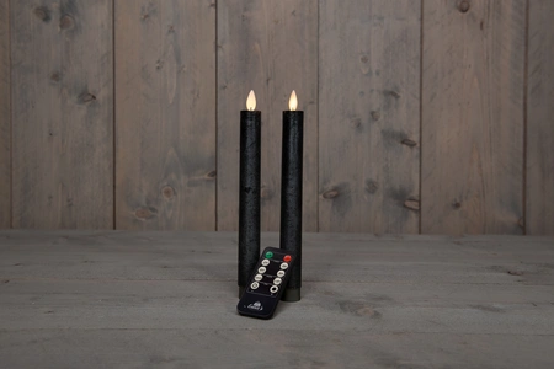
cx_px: 277
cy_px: 184
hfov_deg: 48.5
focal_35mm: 40
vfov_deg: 33.4
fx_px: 616
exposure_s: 1/30
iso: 320
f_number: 7.1
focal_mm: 40
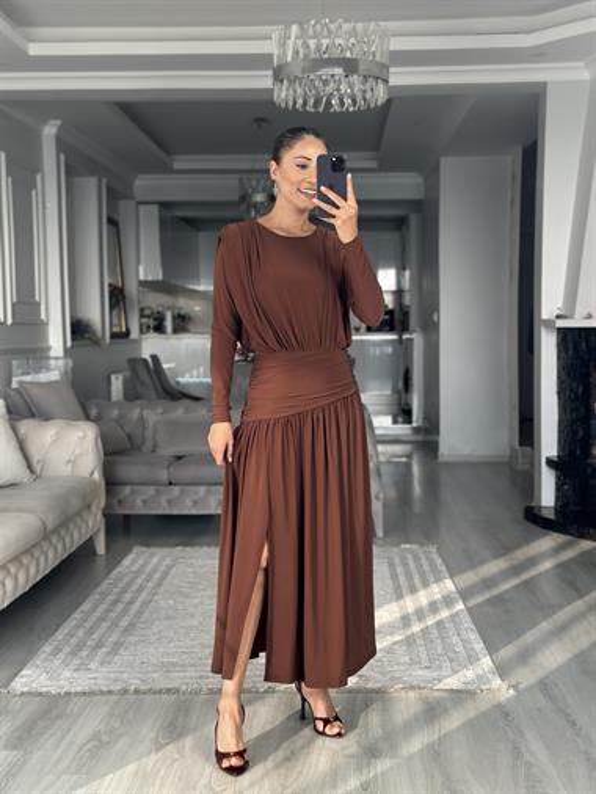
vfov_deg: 39.6
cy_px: 397
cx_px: 298
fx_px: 1101
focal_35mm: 48
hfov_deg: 30.3
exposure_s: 1/161
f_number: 1.78
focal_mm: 6.86
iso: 100
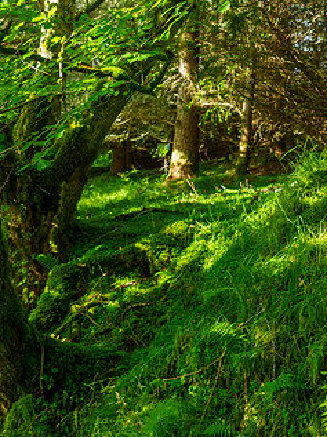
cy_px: 143
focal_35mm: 54
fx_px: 682
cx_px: 121
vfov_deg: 35.2
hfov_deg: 26.9
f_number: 2.8
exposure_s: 1/50
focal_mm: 19
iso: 200
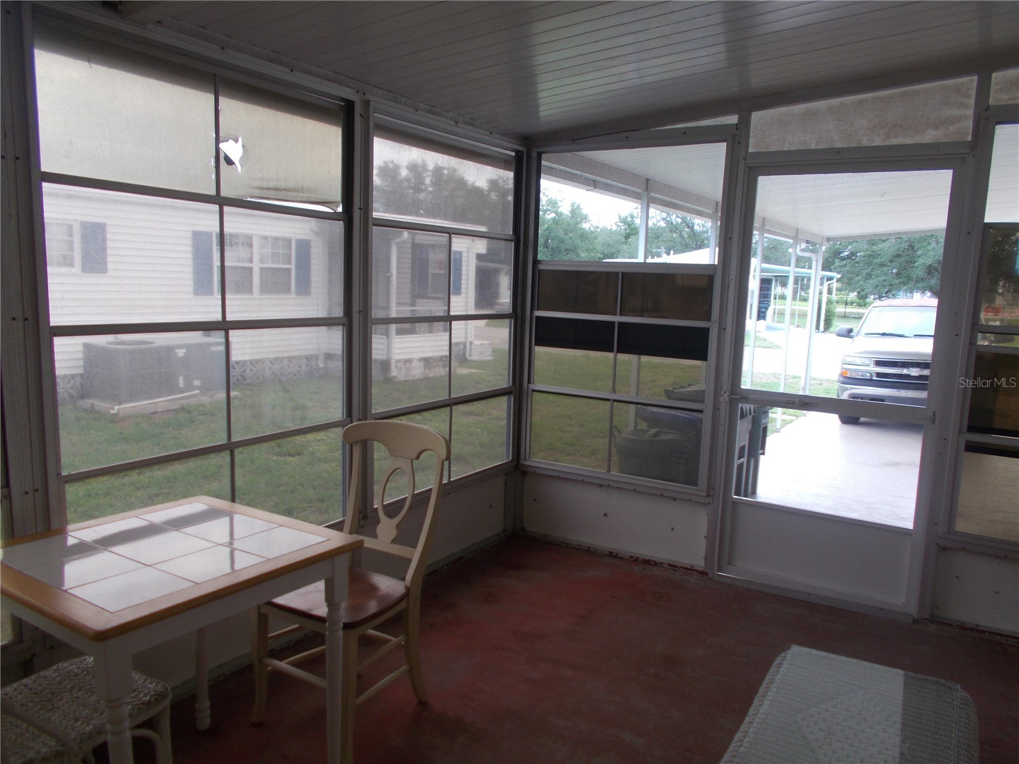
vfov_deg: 53.1
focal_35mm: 26
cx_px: 510
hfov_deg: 67.3
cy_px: 382
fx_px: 765
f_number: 3.2
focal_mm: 4.6
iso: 80
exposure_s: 1/60
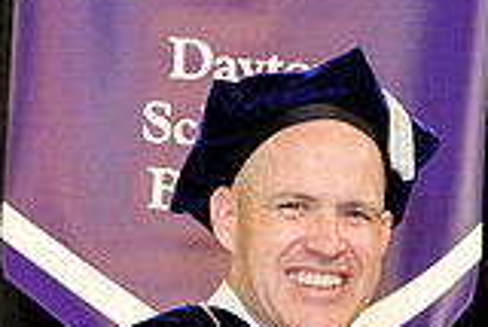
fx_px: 2673
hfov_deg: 10.2
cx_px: 619
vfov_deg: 6.7
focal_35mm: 197
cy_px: 691
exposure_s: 1/100
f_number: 4
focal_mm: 23.4
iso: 1250
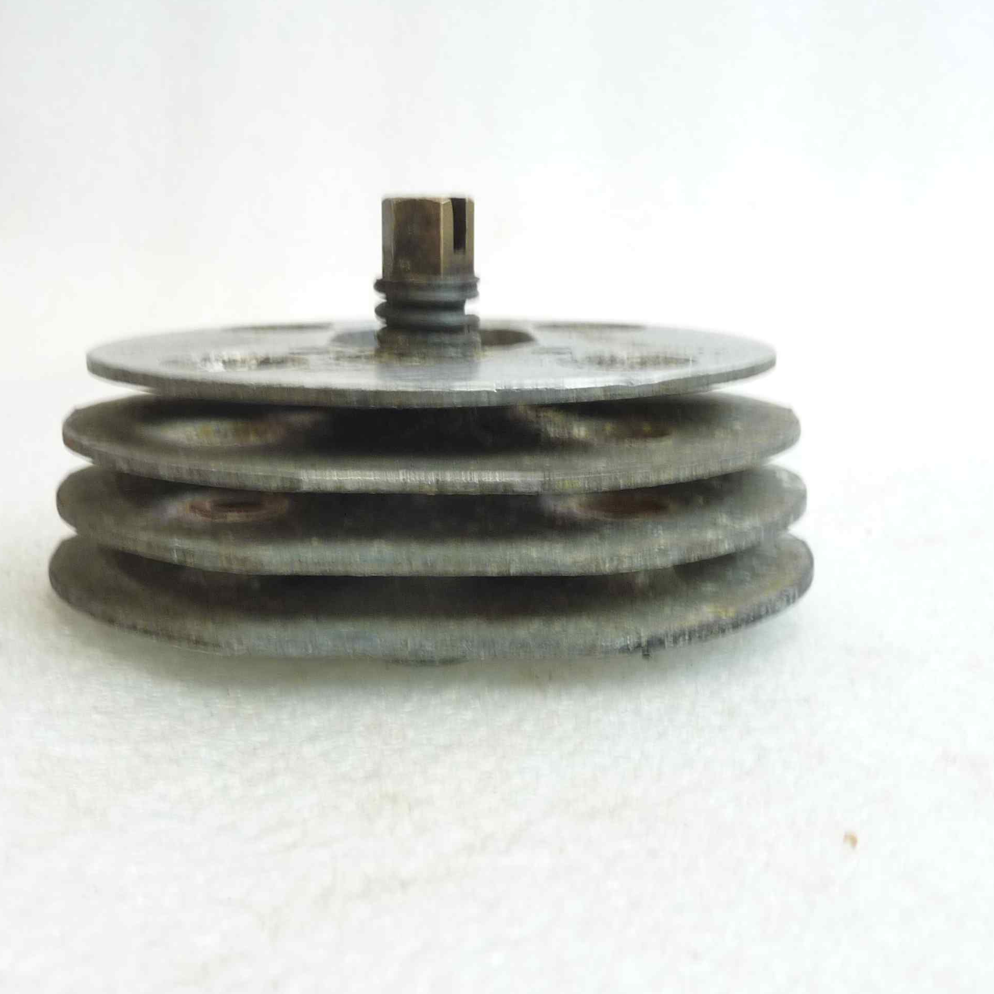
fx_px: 1462
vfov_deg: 37.6
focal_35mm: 45
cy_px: 497
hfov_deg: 37.5
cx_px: 427
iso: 125
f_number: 3.3
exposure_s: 1/15
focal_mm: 4.4
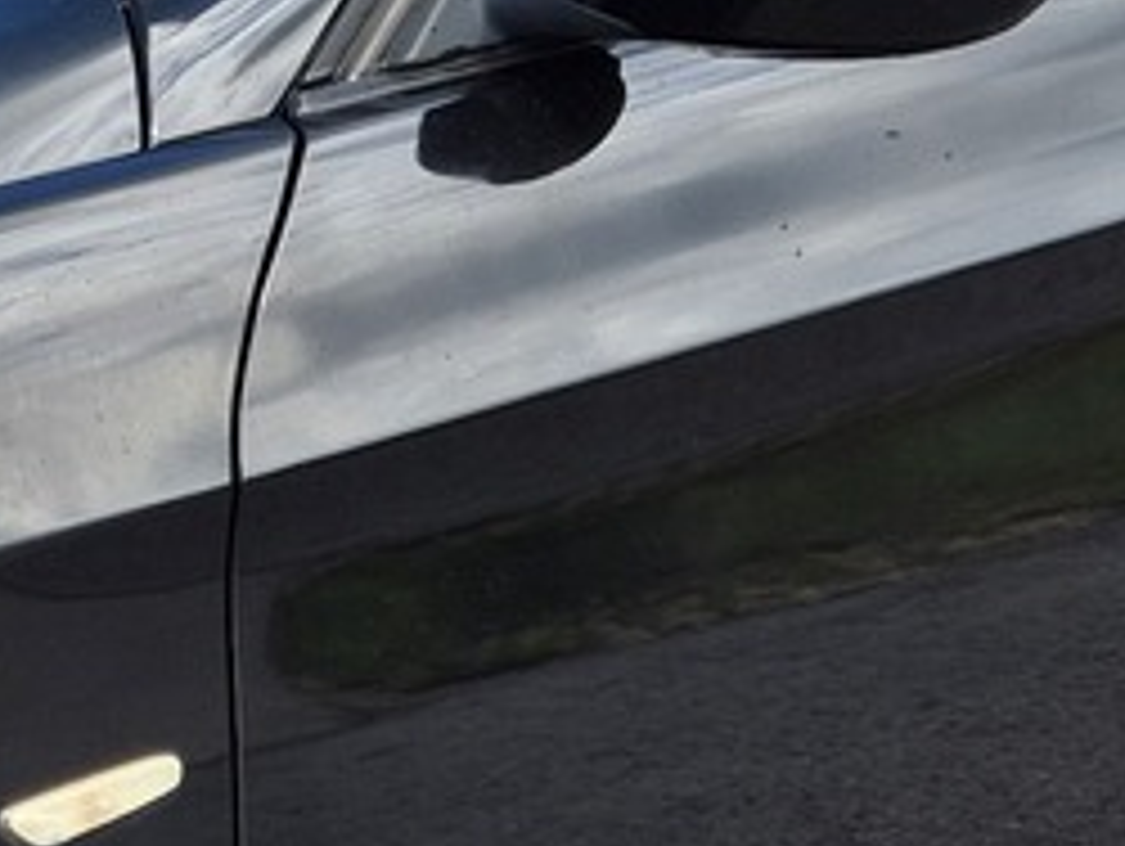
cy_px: -225
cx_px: -598
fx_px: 4782
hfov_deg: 12.7
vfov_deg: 9.9
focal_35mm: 147
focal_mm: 5.4
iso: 25
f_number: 1.8
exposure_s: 1/1232
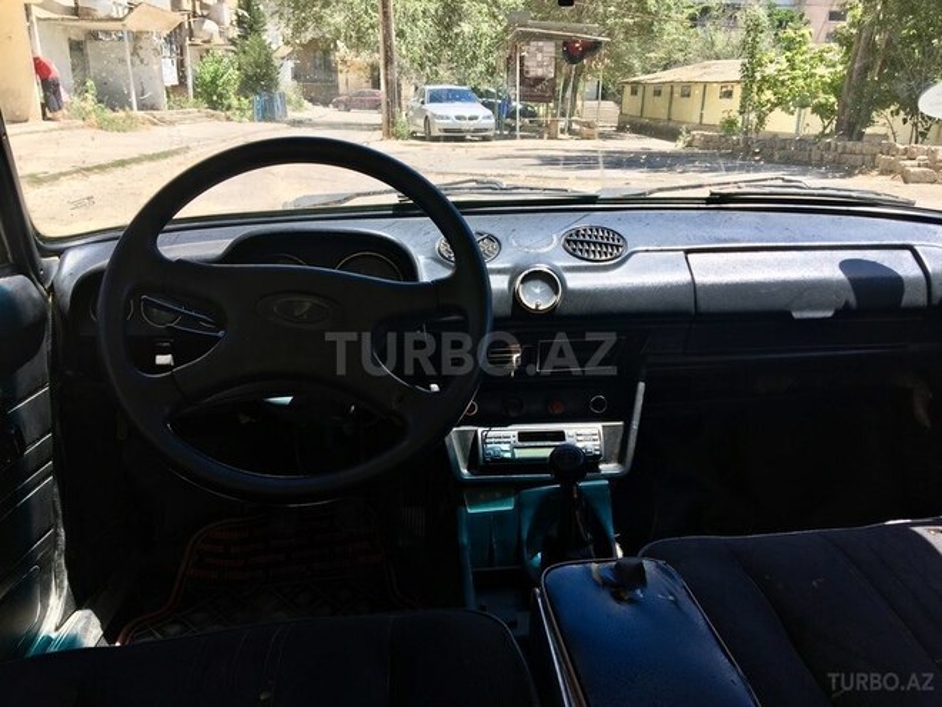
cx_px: 471
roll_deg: +1.0
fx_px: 789
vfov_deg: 48.2
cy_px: 354
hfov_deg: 61.7
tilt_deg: -17.6
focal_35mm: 29
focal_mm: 4.15
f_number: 2.2
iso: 25
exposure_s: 1/409
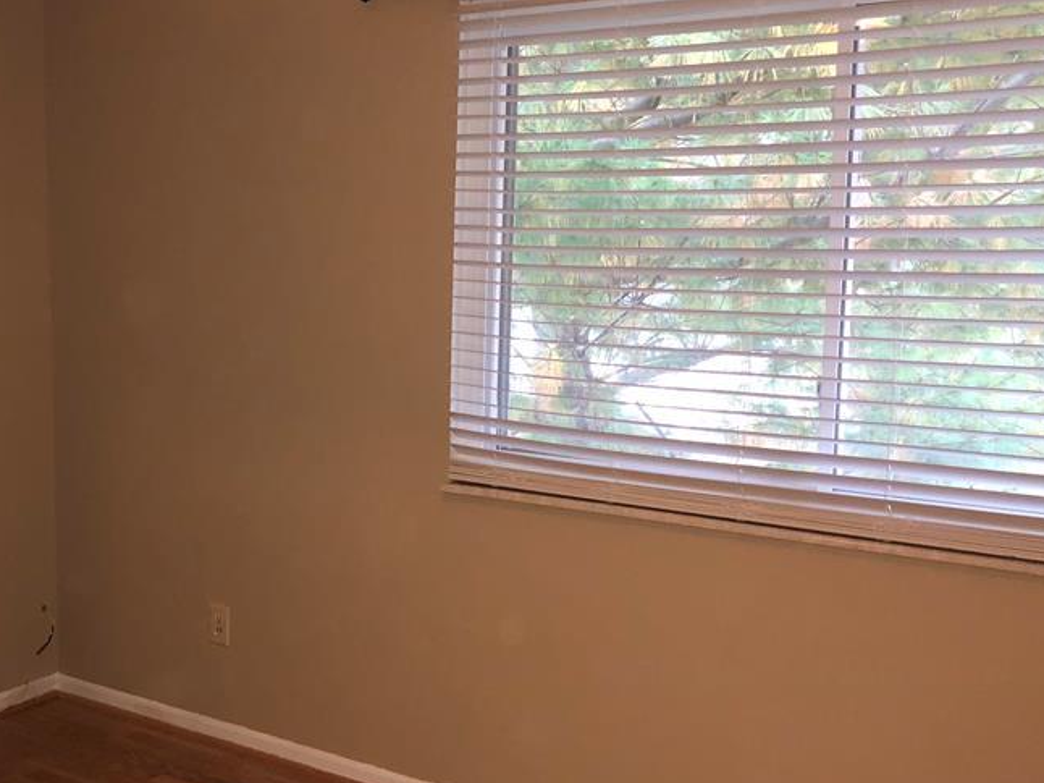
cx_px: 302
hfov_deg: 40.4
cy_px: 413
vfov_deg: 31.5
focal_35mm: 46
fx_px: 1387
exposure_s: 1/30
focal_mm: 3.99
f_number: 1.8
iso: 160
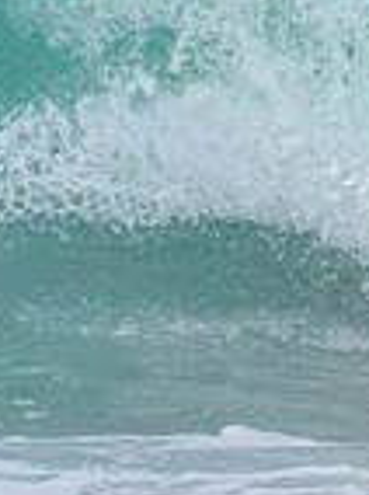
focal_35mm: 3151
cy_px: 75
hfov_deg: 0.5
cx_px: -519
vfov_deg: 0.6
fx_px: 44921
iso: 1250
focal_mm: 800
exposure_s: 1/2000
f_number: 11
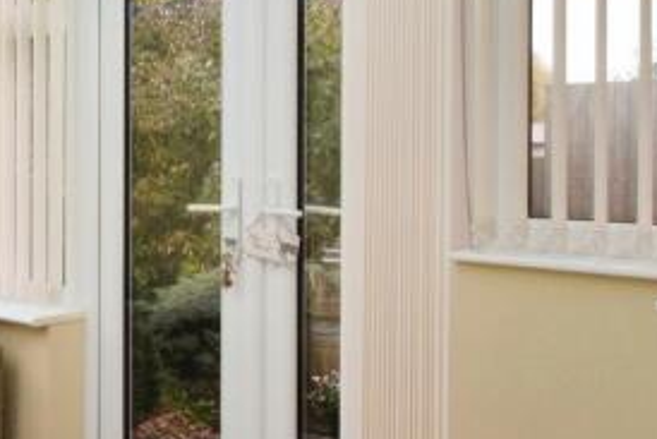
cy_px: 133
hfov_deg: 30.3
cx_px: -134
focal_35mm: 56
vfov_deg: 24.1
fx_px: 1022
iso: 1000
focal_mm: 10
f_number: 8
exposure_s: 1/125
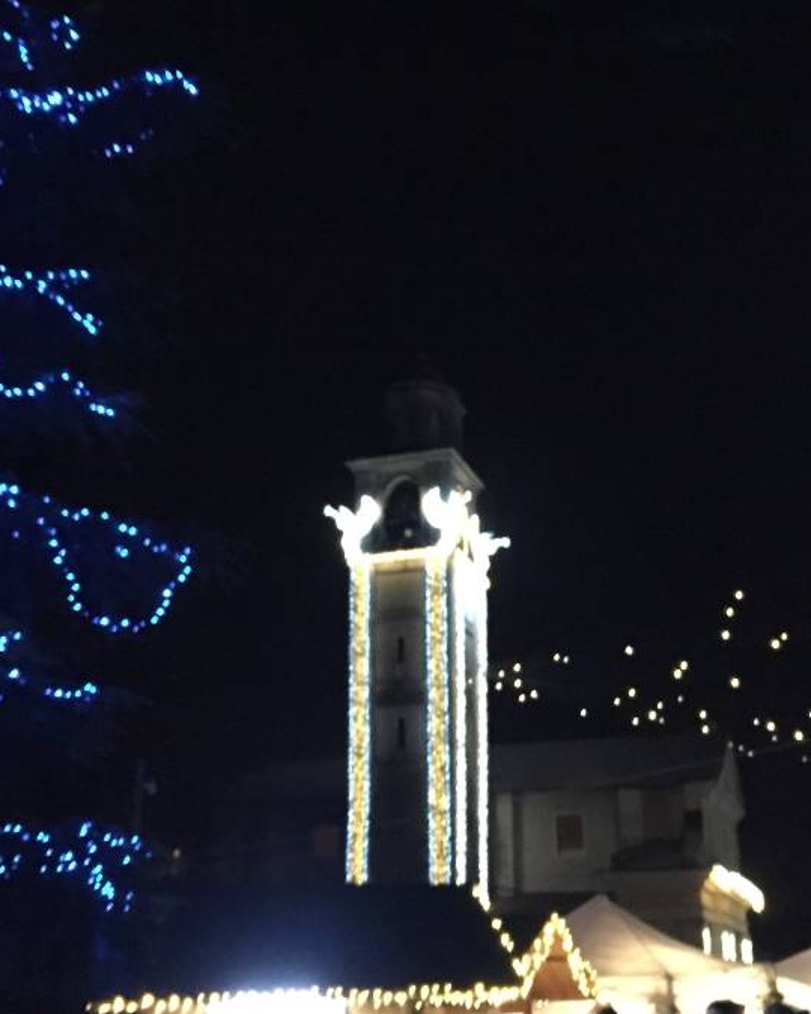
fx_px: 1290
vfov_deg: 42.9
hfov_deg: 34.8
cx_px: 489
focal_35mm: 43
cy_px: 528
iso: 2000
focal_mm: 4.15
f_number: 2.2
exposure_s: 1/17
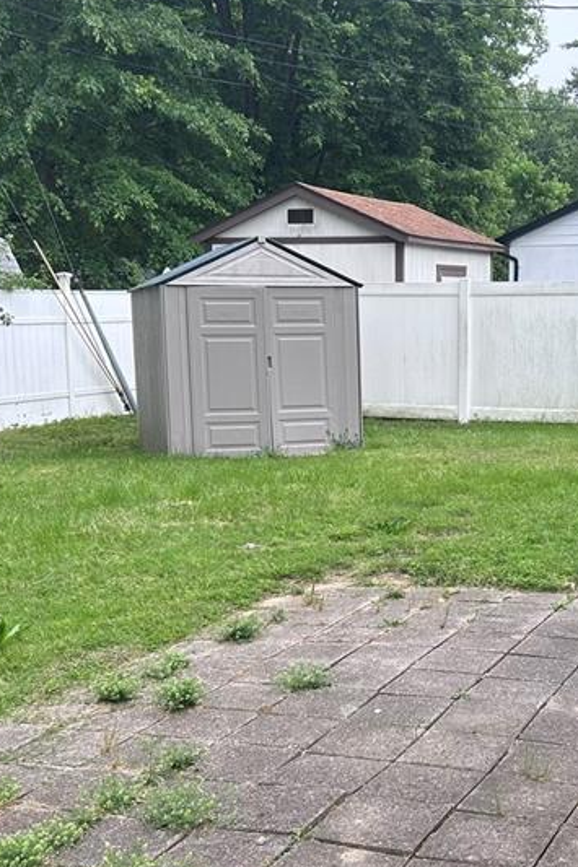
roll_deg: -0.1
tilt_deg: -9.6
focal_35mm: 52
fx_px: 1253
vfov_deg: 38.1
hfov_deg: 25.6
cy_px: 496
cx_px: 444
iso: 40
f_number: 1.5
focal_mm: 5.7
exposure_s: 1/184
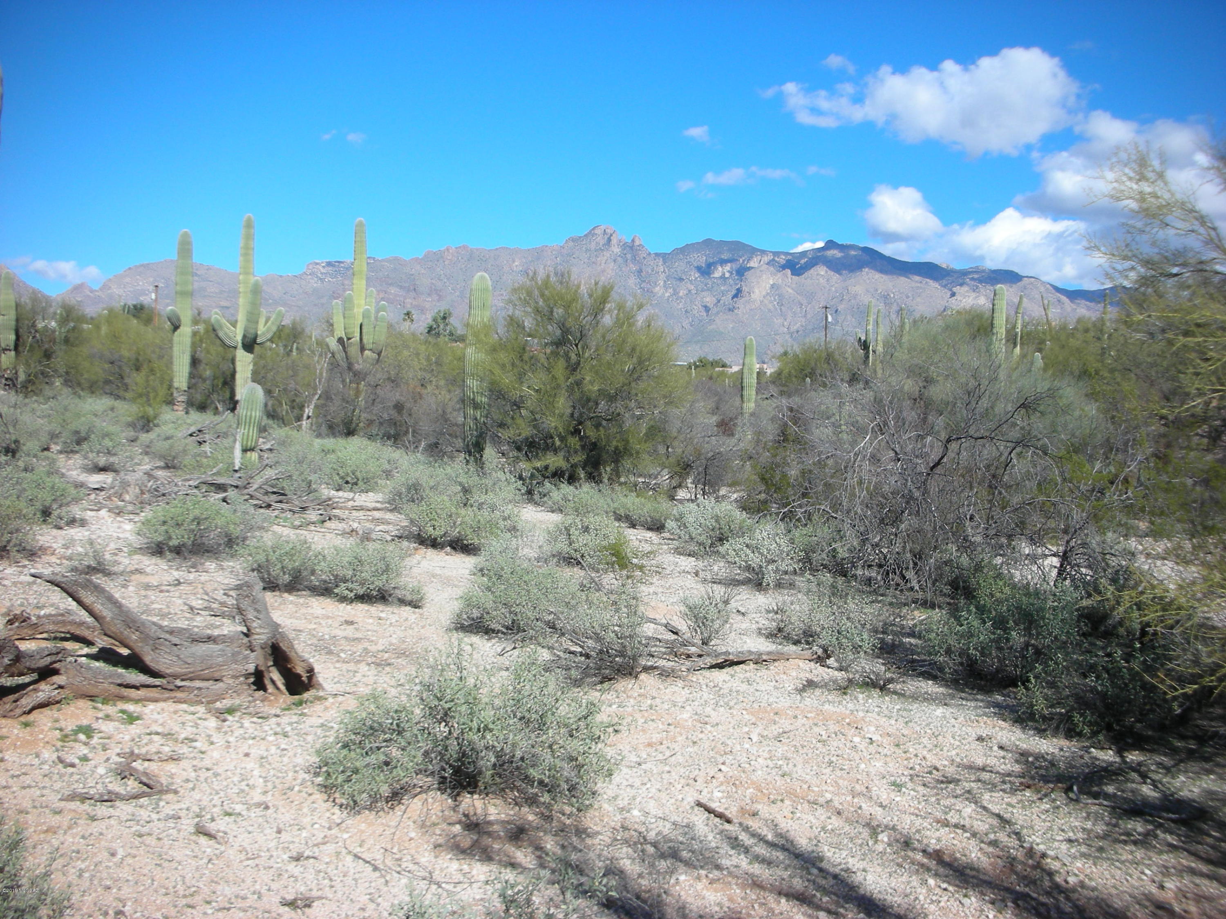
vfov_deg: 40.7
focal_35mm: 35
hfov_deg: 52.6
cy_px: 460
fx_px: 1240
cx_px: 613
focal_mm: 5.8
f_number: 8.5
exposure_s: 1/94.2
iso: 50
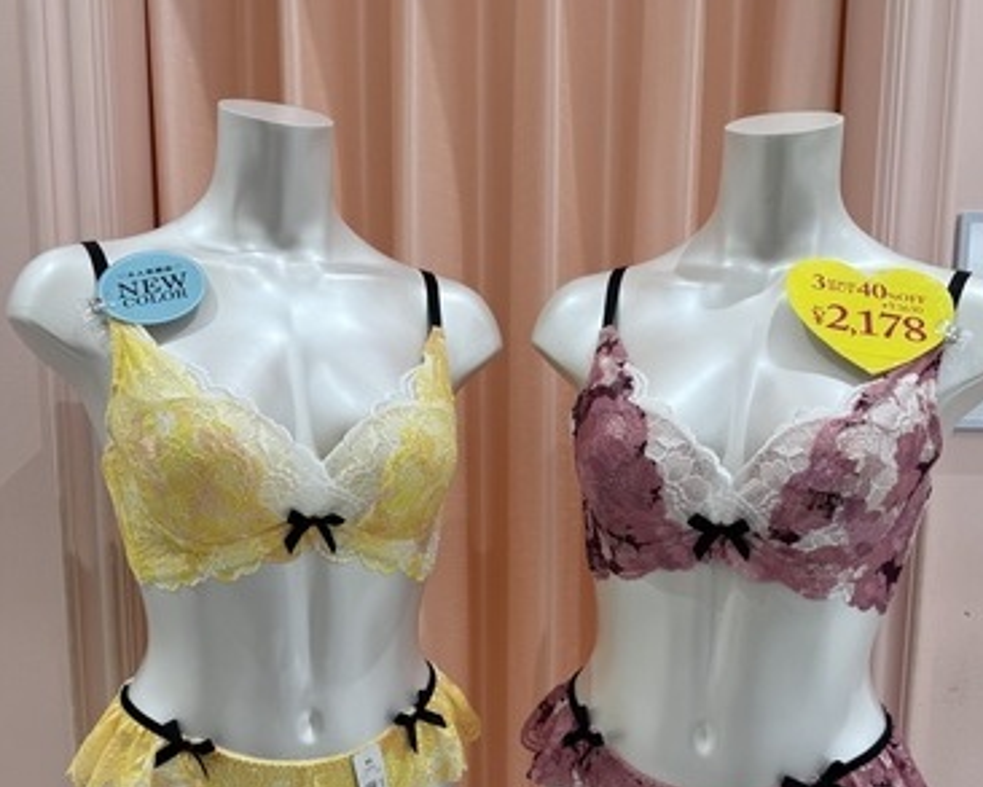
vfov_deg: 44.4
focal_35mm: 32
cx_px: 501
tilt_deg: -8.2
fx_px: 931
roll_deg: -1.1
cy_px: 583
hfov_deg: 55.6
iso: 50
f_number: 1.78
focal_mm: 6.76
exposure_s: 1/130
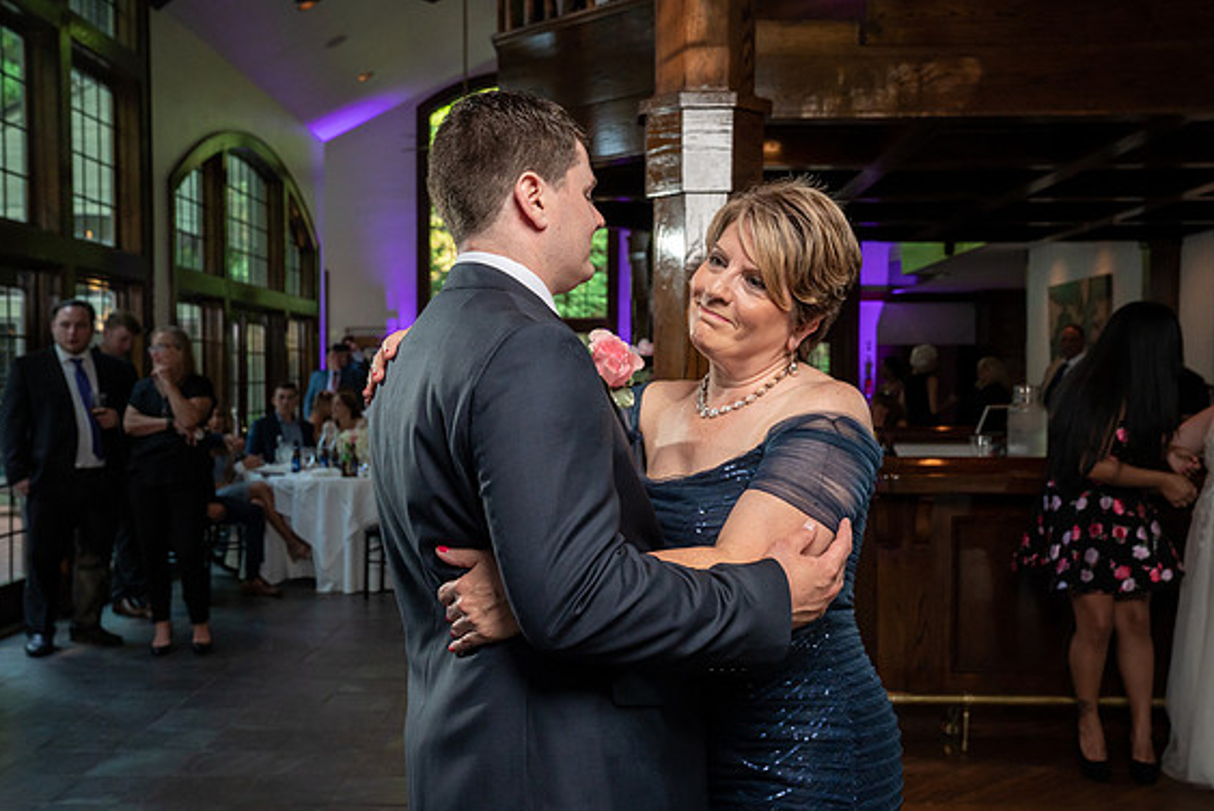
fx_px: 1316
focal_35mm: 39
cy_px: 415
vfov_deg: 34.2
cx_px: 591
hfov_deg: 49.5
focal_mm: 37
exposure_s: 1/200
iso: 2000
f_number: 5.6
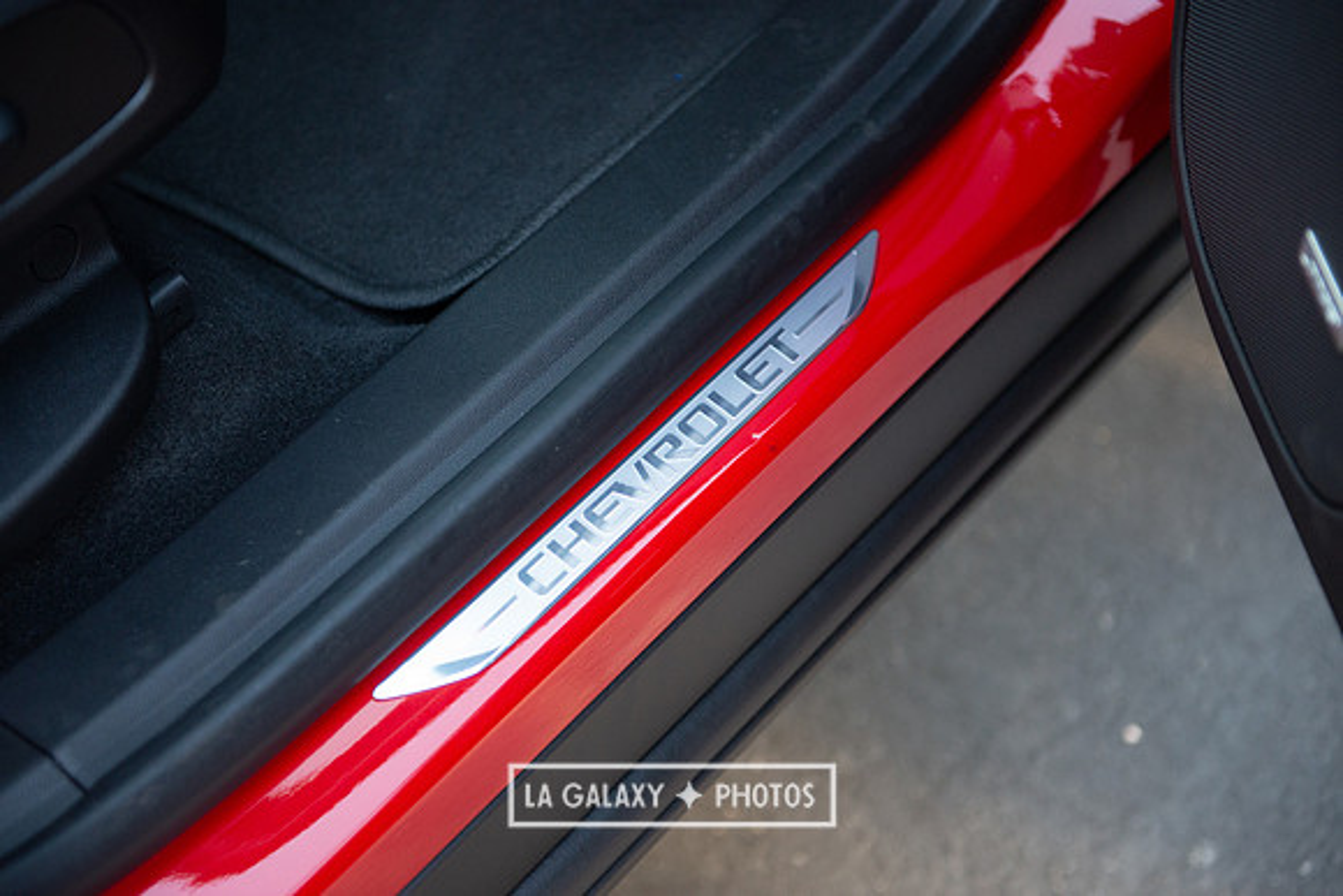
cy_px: 448
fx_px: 2612
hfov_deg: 28.8
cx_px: 672
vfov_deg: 19.5
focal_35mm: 70
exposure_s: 1/320
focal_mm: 70
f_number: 2.8
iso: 2000
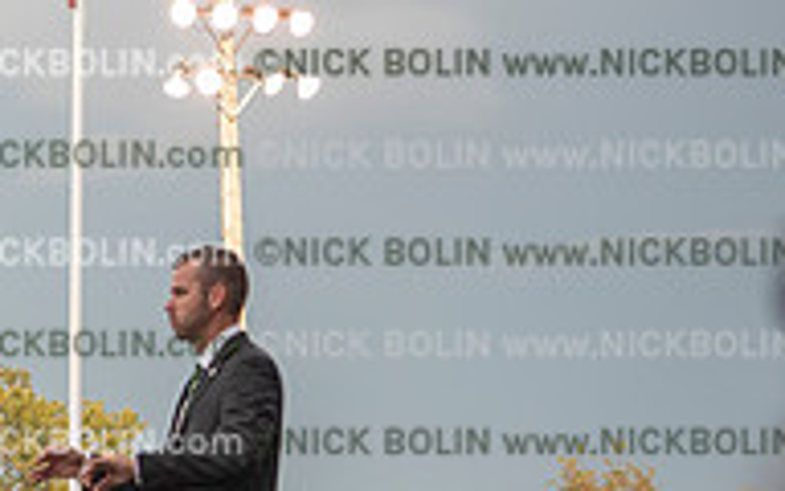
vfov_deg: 8.7
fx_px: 3166
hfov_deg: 13.8
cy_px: 726
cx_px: -74
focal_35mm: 148
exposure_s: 1/1600
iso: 1250
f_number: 3.5
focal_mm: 48
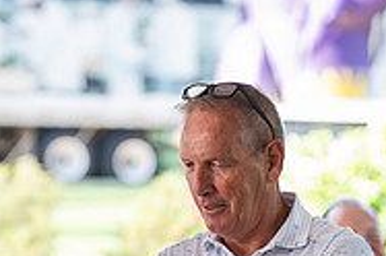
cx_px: 233
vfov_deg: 4.0
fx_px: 3661
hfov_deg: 6.0
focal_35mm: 342
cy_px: 317
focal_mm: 110
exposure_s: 1/200
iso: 200
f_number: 3.2
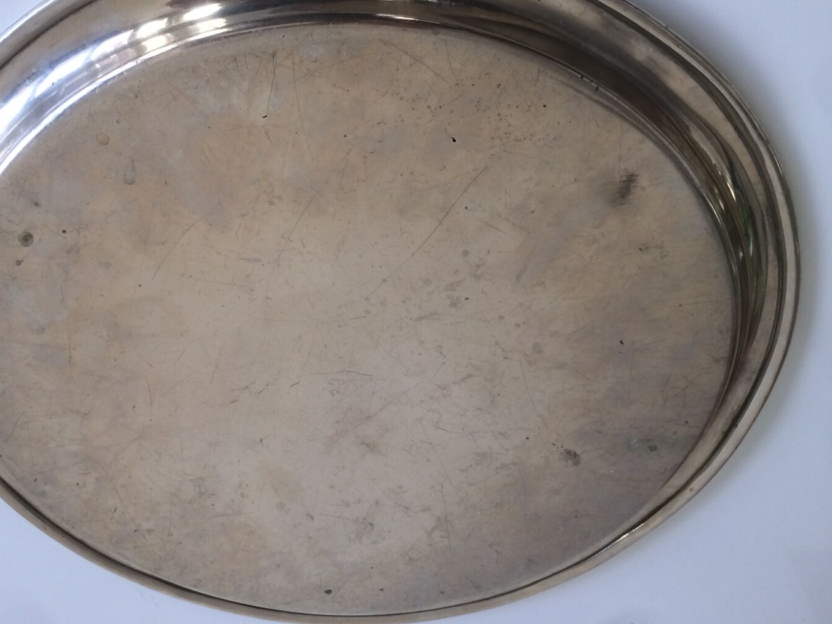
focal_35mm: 35
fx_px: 841
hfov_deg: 52.3
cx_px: 337
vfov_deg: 40.6
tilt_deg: -54.1
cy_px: 266
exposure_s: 1/33
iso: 32
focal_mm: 4.15
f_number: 2.2
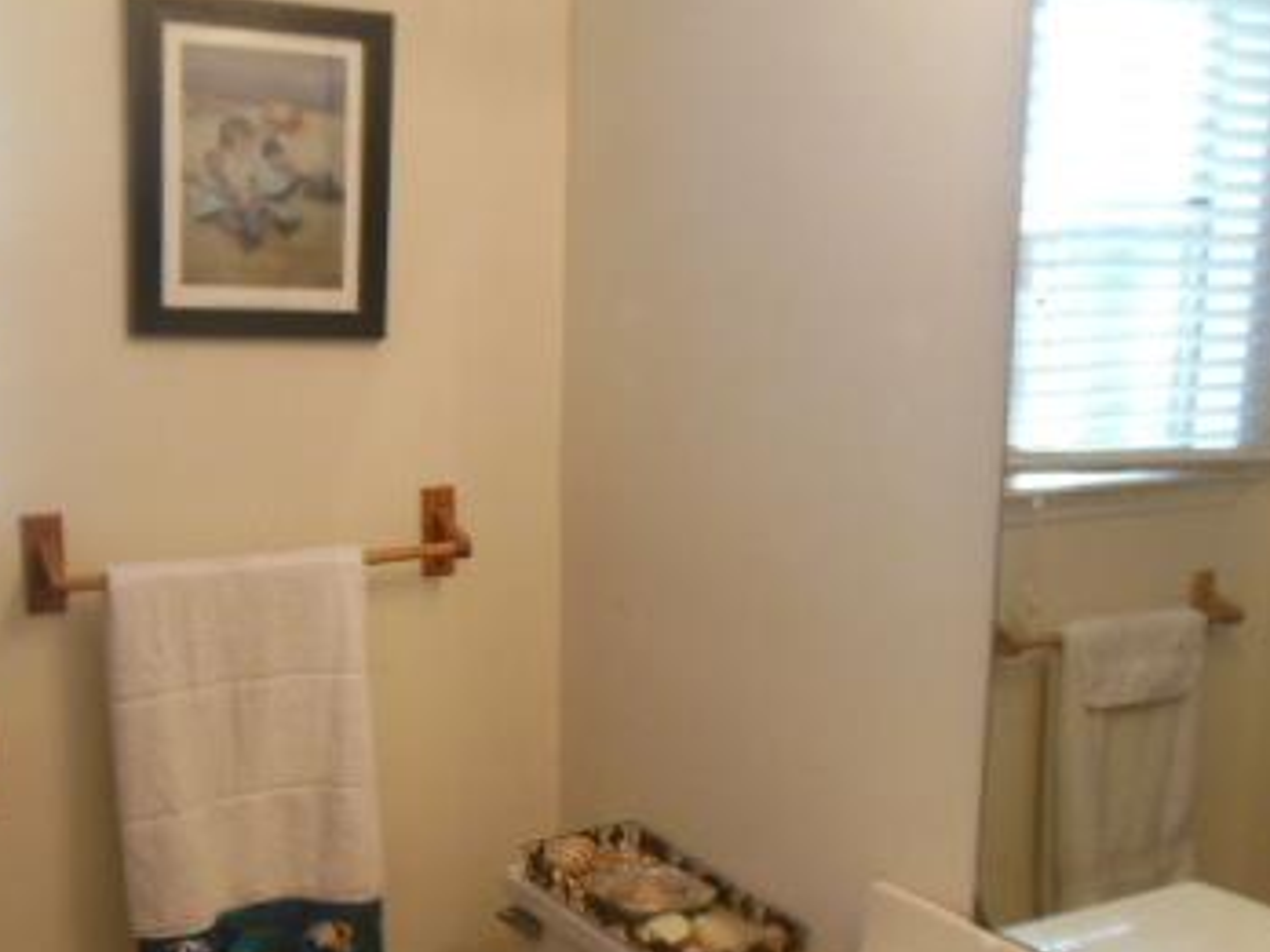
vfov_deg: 31.1
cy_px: 678
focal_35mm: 46
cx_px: 536
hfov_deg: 41.1
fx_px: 1688
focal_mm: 4.5
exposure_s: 1/100
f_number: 3.2
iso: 400
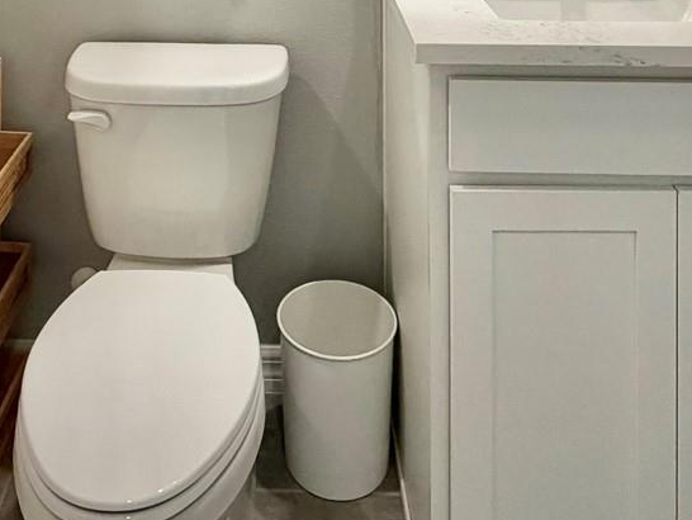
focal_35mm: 41
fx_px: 820
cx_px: 265
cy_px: -222
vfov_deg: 27.0
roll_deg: +0.0
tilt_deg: -0.9
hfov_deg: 45.4
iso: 320
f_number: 2.2
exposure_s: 1/120
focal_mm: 2.22
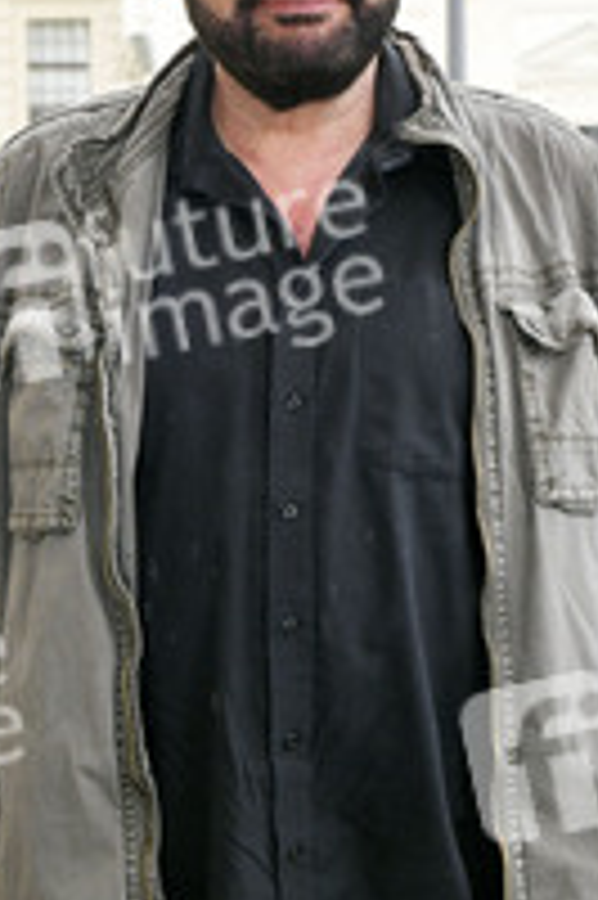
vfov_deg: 16.5
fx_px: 3095
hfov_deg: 11.0
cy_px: 513
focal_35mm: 124
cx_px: 283
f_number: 8
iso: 1000
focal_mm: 62
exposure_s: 1/200
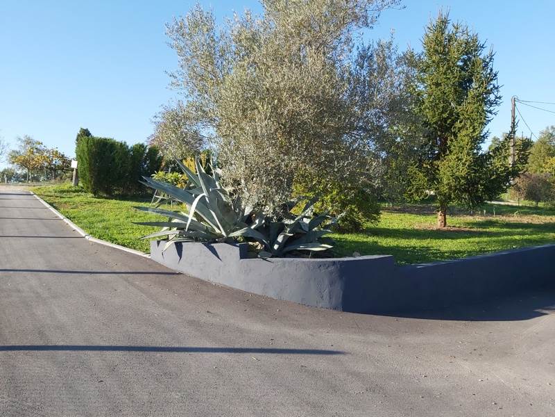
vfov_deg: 53.1
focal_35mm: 26
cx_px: 278
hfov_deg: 67.3
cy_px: 208
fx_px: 417
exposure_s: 1/1008
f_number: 1.7
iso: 64
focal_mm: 3.92
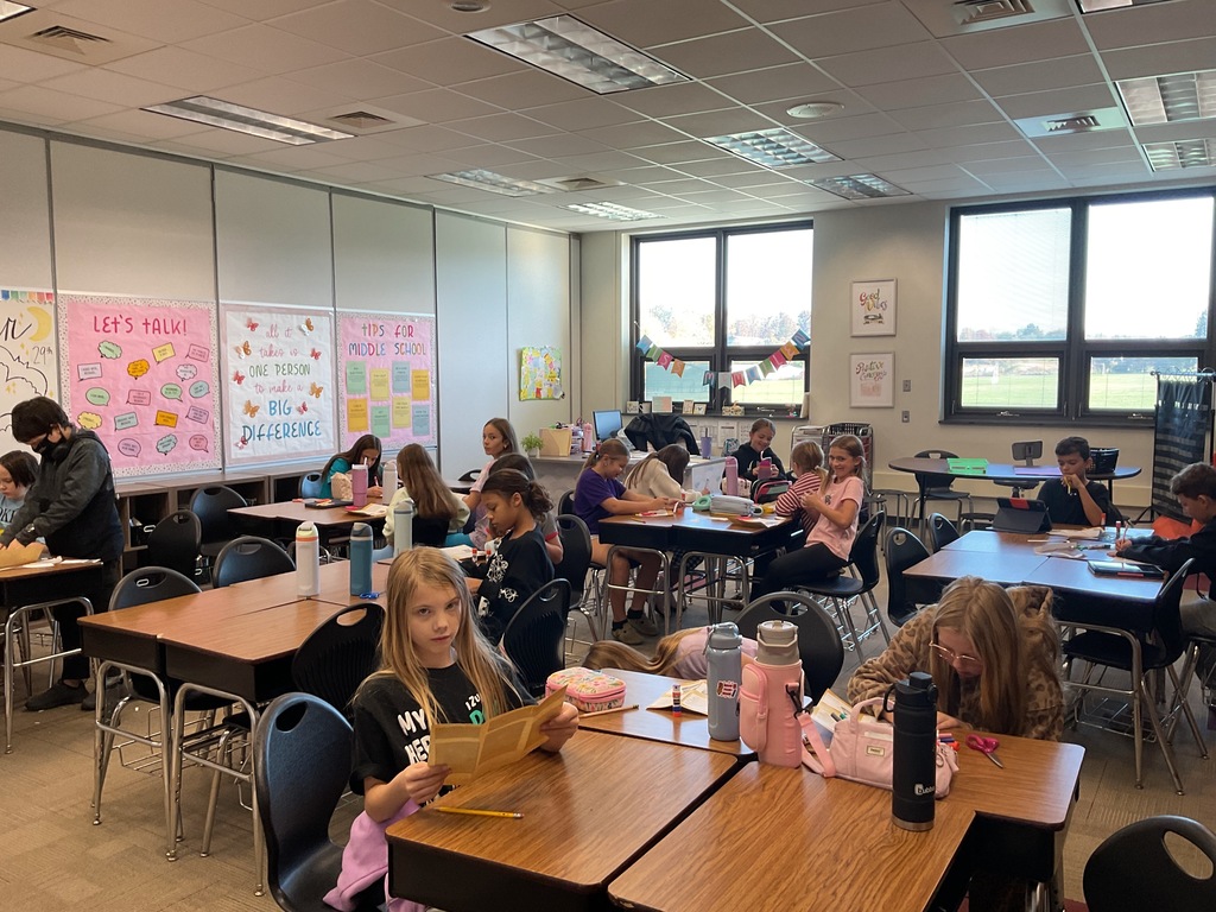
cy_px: 456
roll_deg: -0.1
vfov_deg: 48.2
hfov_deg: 61.7
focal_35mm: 29
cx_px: 608
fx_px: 1019
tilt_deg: -4.3
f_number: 1.8
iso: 50
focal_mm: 3
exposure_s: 1/60
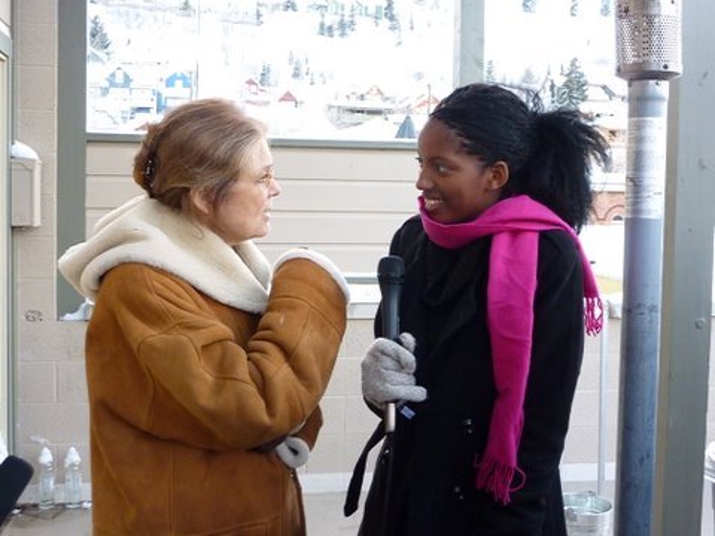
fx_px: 929
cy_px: 268
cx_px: 358
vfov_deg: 32.2
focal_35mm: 45
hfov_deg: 42.1
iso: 500
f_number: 4
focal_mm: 7.3
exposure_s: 1/125
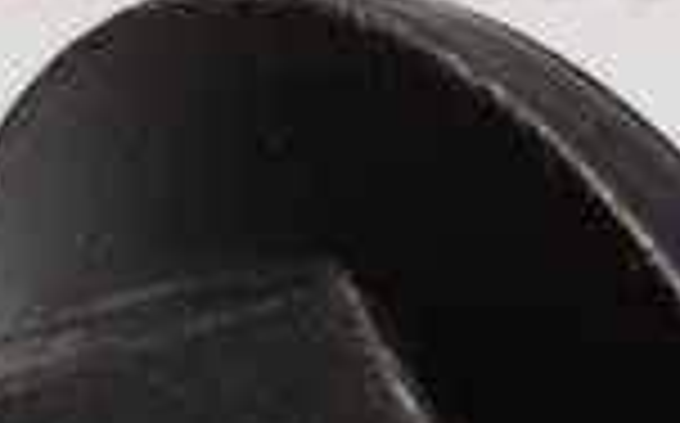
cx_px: 779
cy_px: 734
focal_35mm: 218
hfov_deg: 9.5
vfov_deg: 5.9
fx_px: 4036
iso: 40
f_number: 2.4
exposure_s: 1/50
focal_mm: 2.93
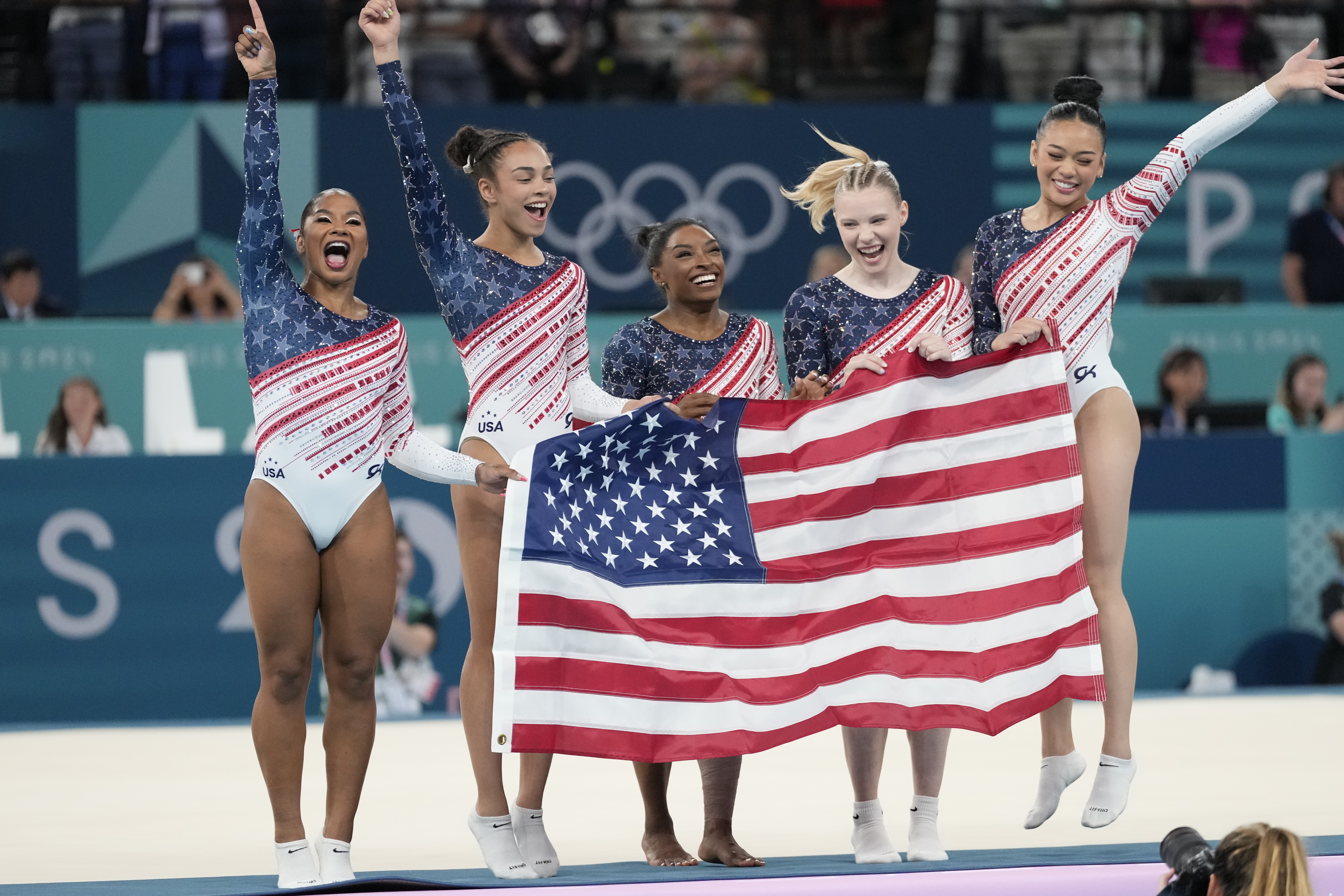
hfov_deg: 9.7
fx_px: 7914
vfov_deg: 6.5
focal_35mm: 212
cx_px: 719
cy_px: 442
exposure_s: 1/3200
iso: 3200
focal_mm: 168
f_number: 2.8
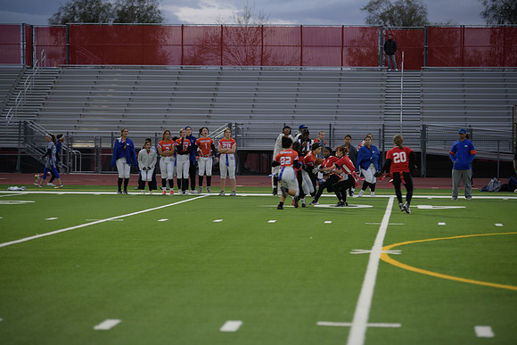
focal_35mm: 130
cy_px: 172
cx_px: 258
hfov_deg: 15.8
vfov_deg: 10.6
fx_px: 1867
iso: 320
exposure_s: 1/200
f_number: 2.8
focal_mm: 130
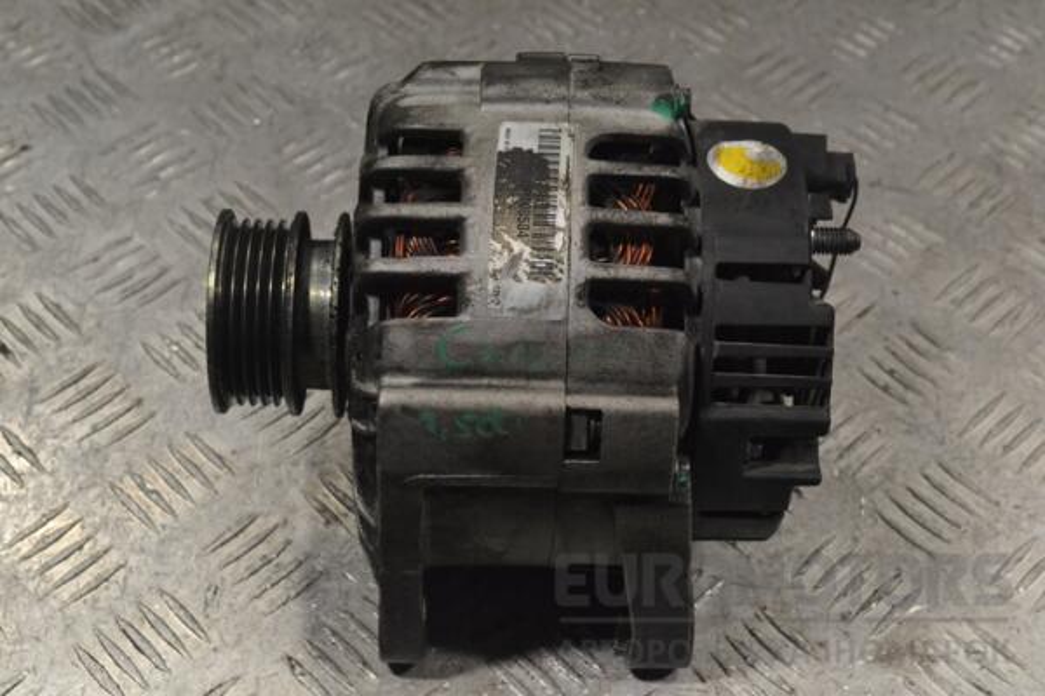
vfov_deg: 22.6
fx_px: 1742
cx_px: 522
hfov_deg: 33.4
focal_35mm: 60
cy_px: 348
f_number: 9
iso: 3200
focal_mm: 40
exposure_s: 1/320
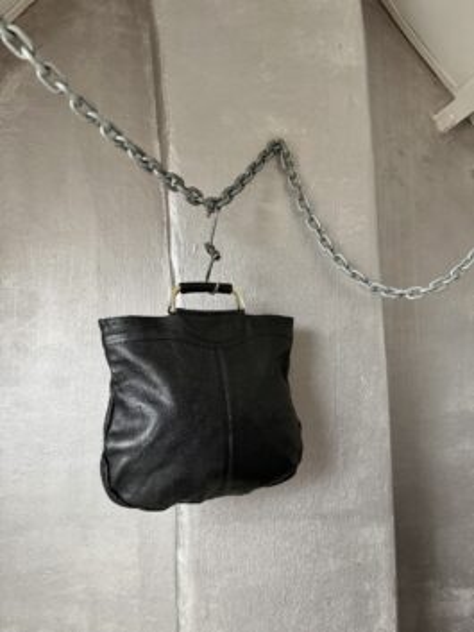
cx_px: 237
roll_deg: -0.6
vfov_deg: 71.6
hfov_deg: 56.8
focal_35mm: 24
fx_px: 438
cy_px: 316
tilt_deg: +3.3
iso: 200
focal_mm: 6.76
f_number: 1.78
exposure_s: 1/86
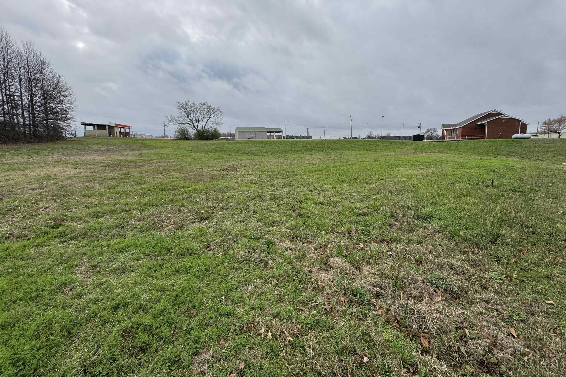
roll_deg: +0.6
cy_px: 164
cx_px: 281
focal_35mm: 15
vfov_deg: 77.0
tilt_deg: -6.3
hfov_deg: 100.4
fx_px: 236
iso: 50
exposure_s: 1/796
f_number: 2.2
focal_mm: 2.22
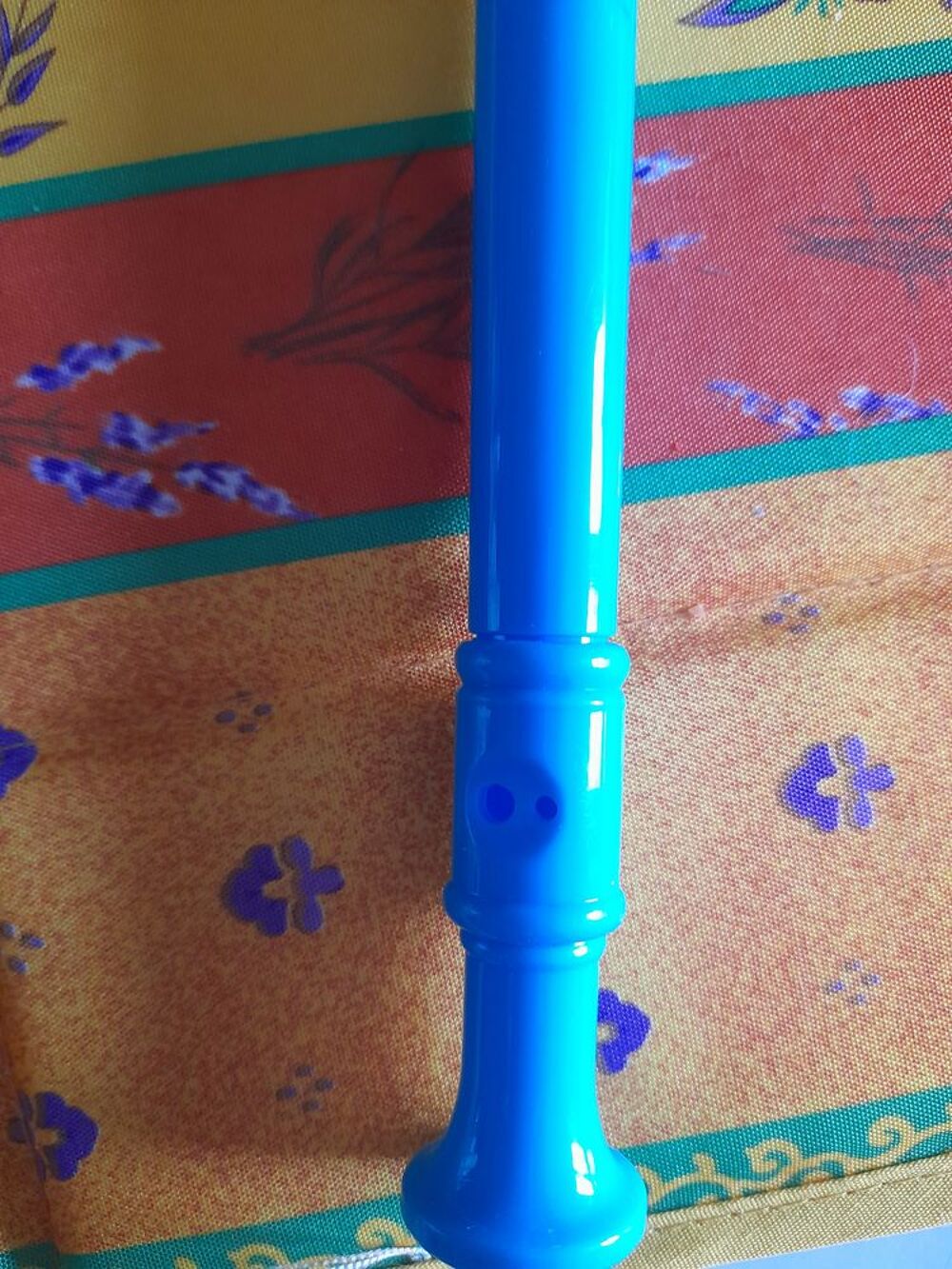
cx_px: 476
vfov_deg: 69.4
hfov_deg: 54.9
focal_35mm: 25
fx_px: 917
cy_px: 634
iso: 320
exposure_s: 1/30
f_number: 2
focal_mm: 4.6
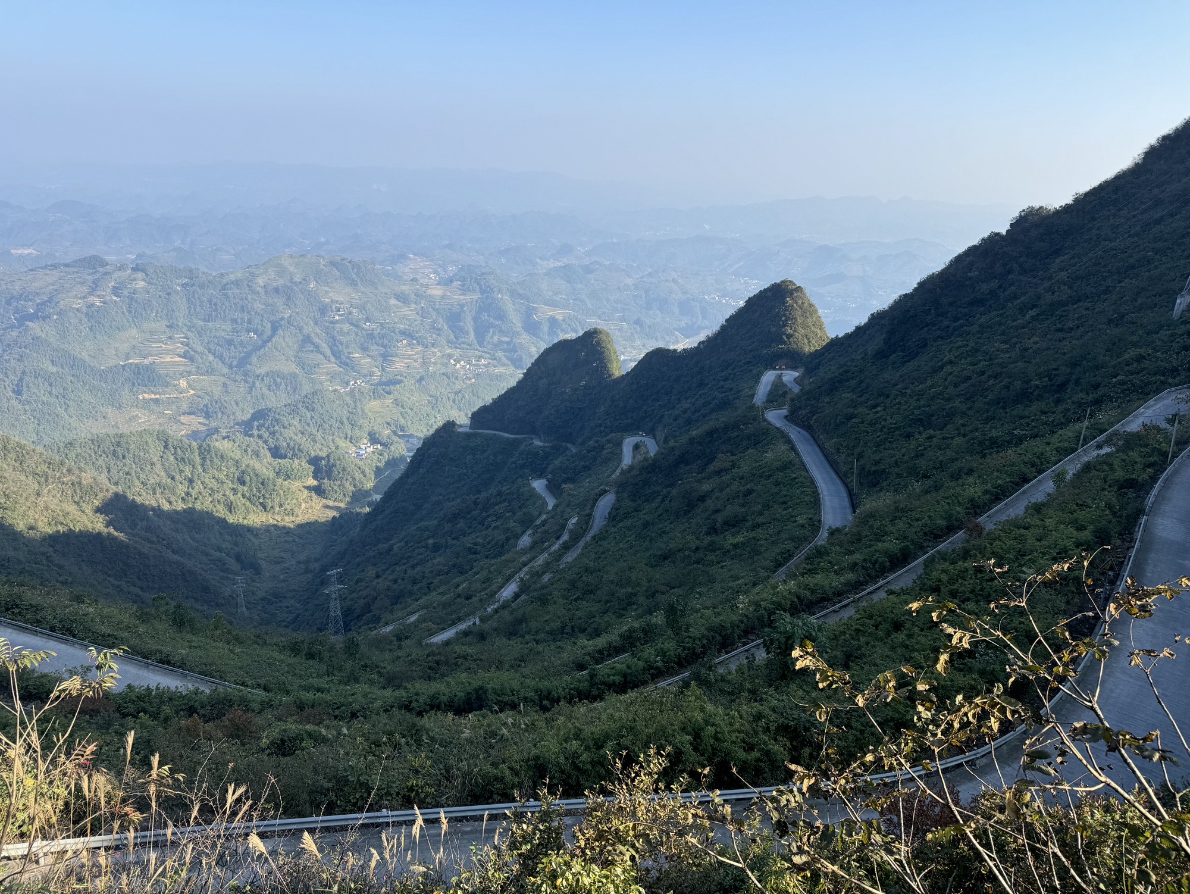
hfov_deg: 71.6
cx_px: 595
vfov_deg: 56.9
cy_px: 447
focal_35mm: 24
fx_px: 825
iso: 80
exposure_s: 1/1923
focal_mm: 6.76
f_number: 1.78
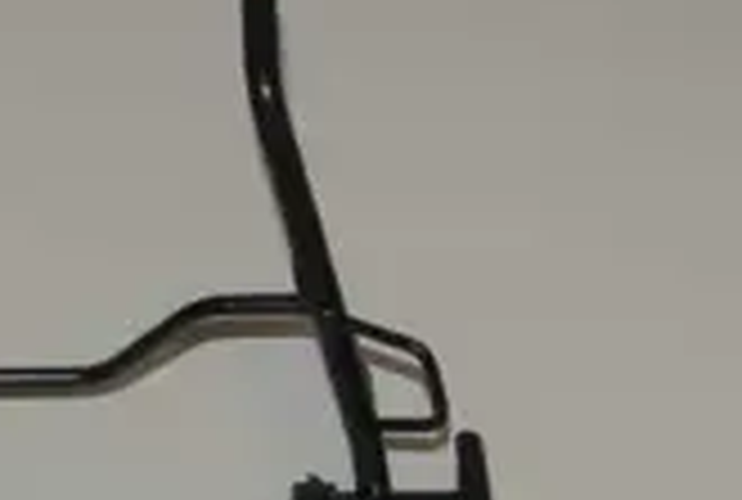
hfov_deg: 12.2
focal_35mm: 166
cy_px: 626
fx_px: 3431
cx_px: -49
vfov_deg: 8.2
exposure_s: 1/60
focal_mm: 18.9
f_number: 4.8
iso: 200
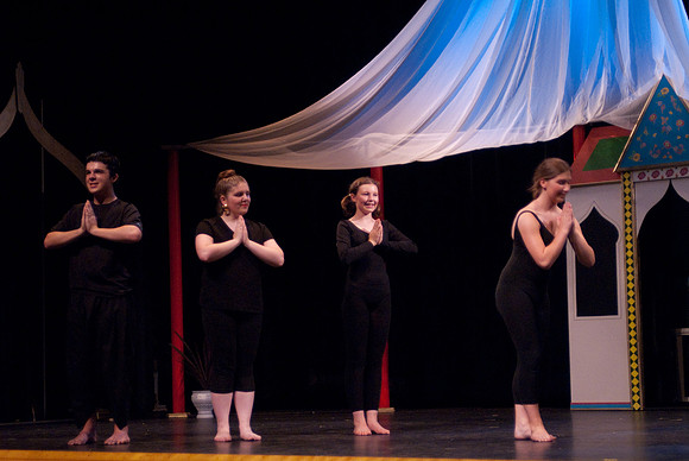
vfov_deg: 19.0
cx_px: 344
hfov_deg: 28.0
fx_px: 1379
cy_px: 230
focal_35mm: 72
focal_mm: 48
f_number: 2.8
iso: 1250
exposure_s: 1/60
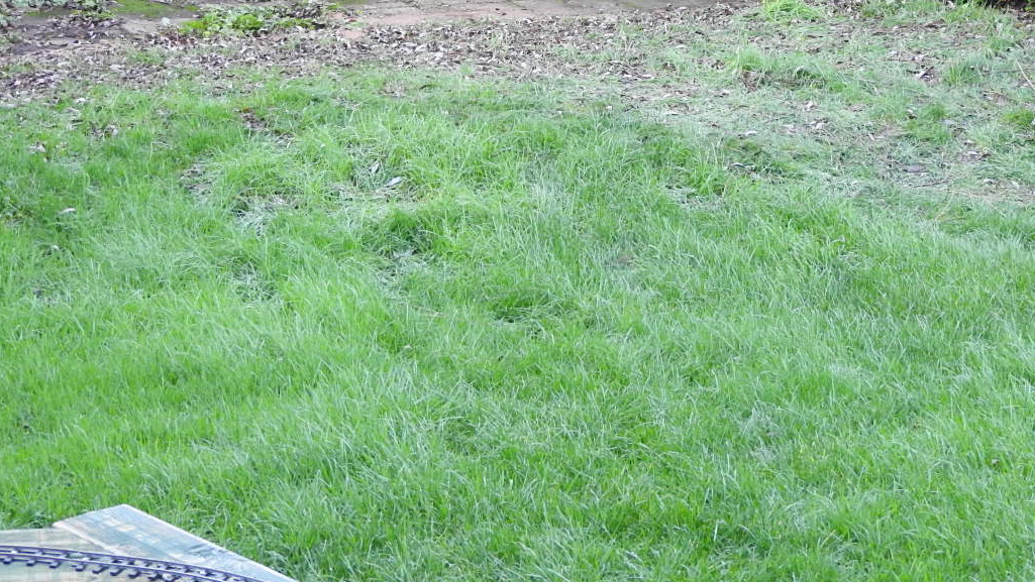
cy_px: 8
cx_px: 595
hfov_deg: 25.0
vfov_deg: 14.0
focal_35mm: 85
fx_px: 2333
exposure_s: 1/30
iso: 320
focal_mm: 9
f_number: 4
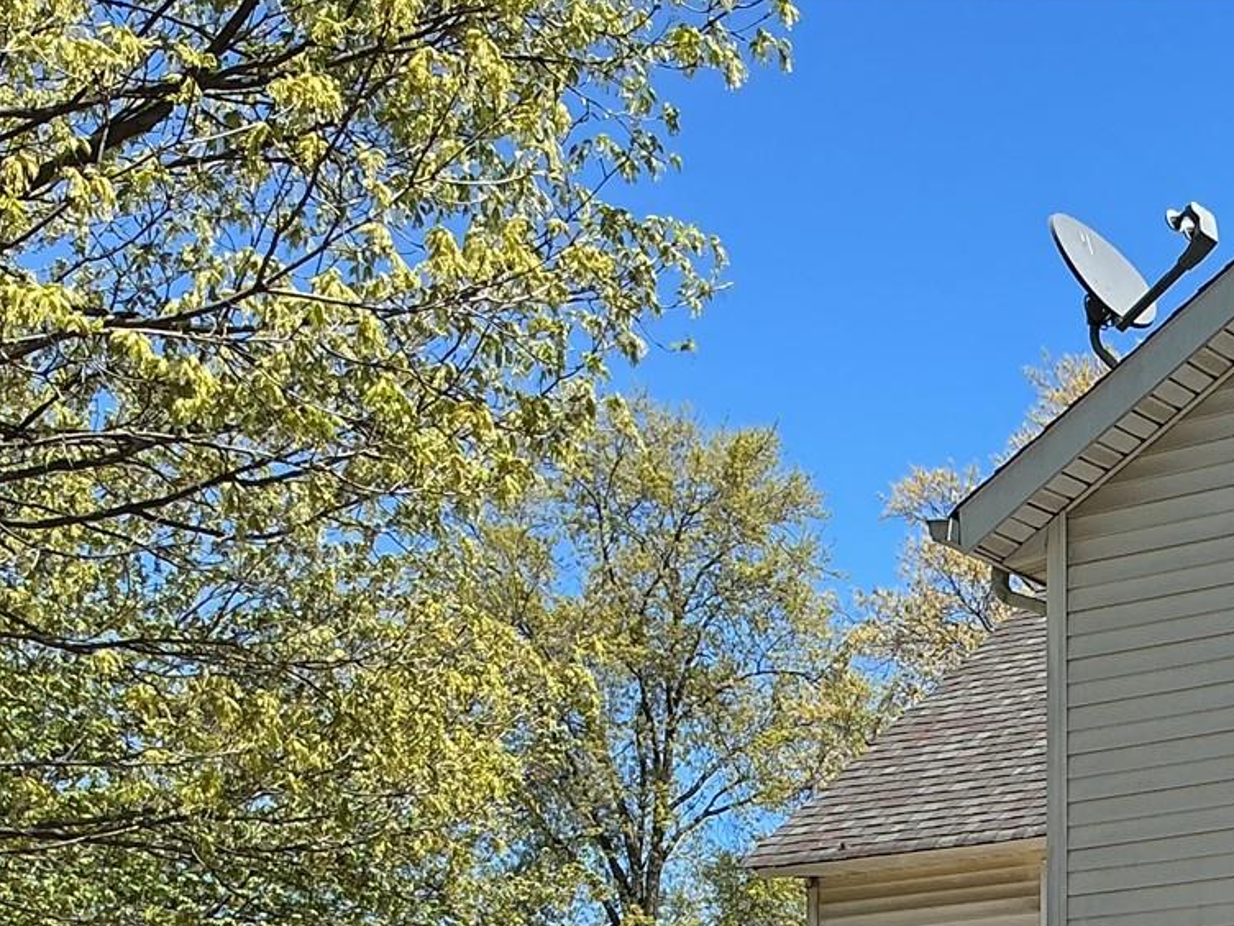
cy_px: 1253
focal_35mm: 79
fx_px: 2816
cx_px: 1193
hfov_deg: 23.8
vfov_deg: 17.4
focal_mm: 3
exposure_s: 1/1451
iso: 25
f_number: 1.8
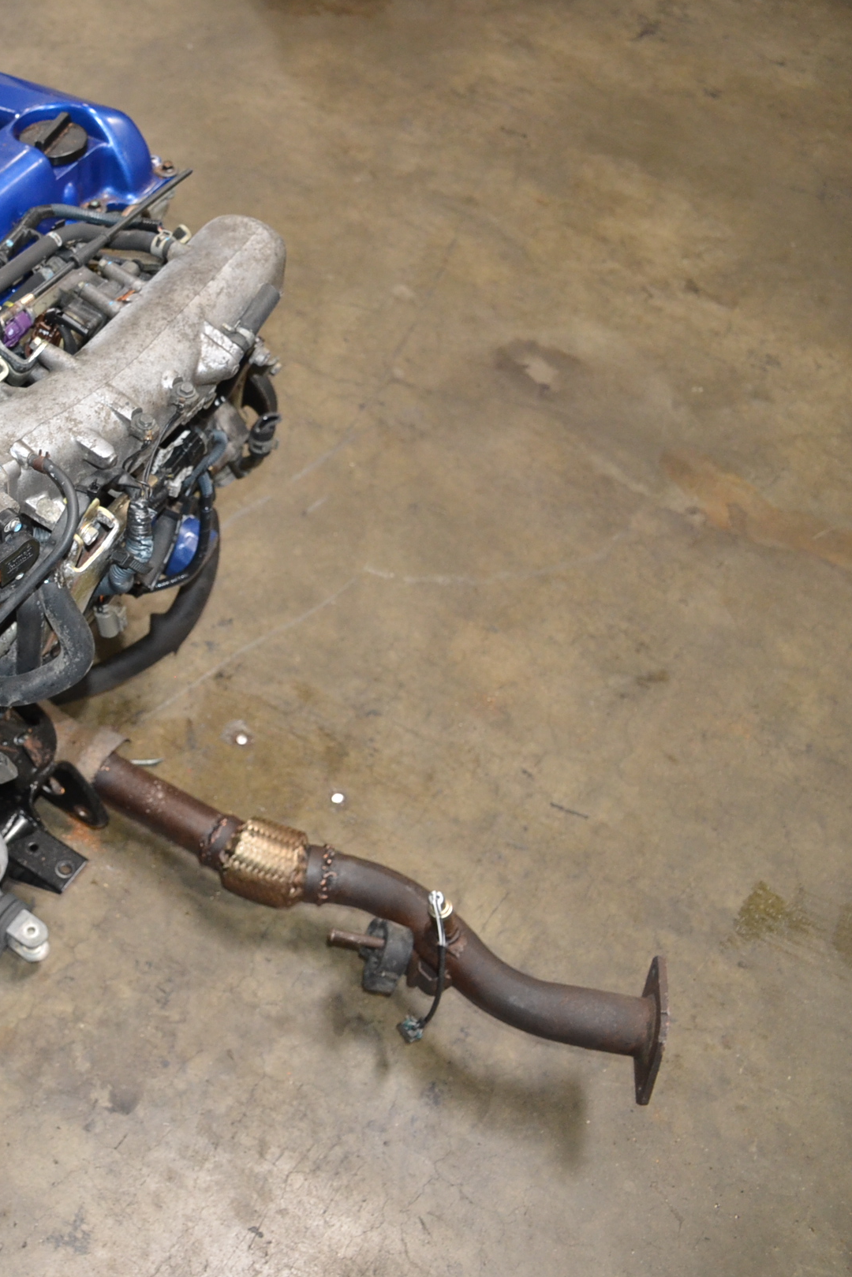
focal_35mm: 41
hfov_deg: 29.4
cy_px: 637
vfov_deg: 47.4
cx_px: -86
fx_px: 1455
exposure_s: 1/60
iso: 800
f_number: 3.5
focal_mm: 18
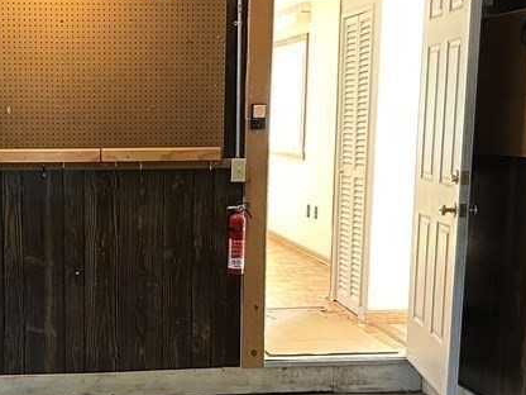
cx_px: 115
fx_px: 972
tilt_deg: -8.5
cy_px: 286
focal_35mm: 64
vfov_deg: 22.8
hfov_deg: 29.7
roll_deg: -0.3
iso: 320
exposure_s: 1/60
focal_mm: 5.7
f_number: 1.5
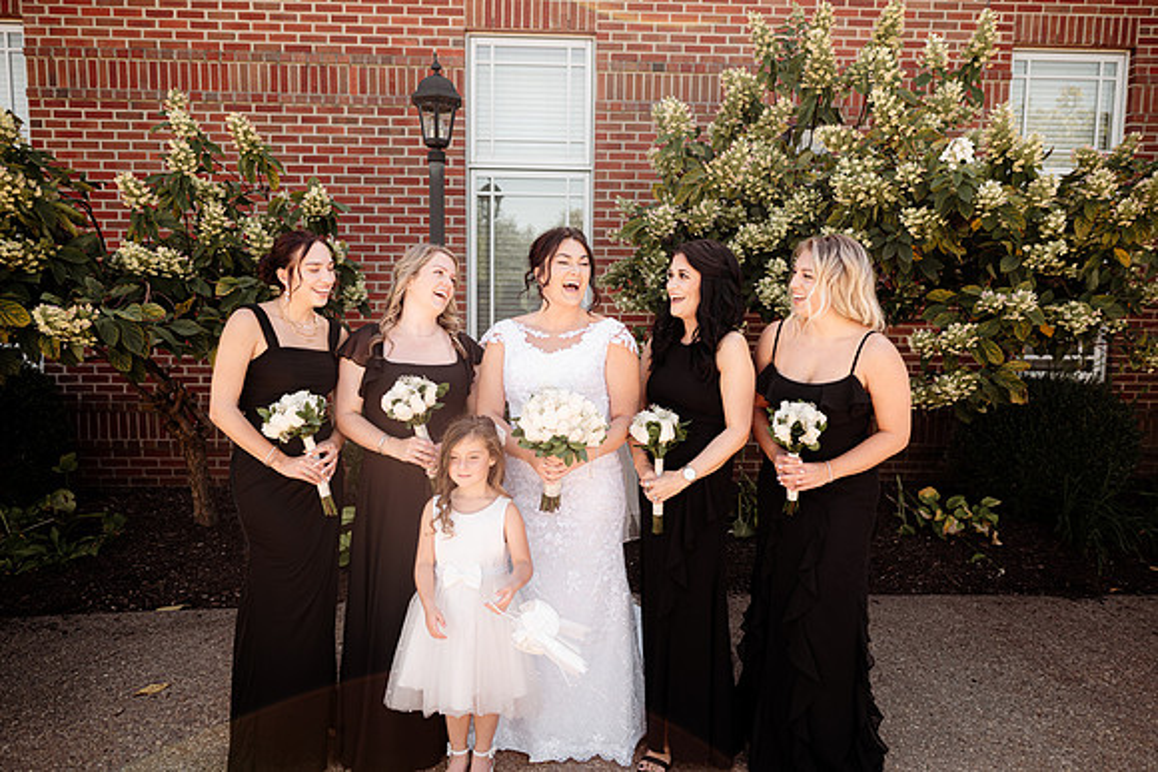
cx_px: 579
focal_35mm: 24
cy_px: 386
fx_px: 772
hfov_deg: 73.7
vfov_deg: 53.2
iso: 160
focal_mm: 24
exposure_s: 1/640
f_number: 2.8
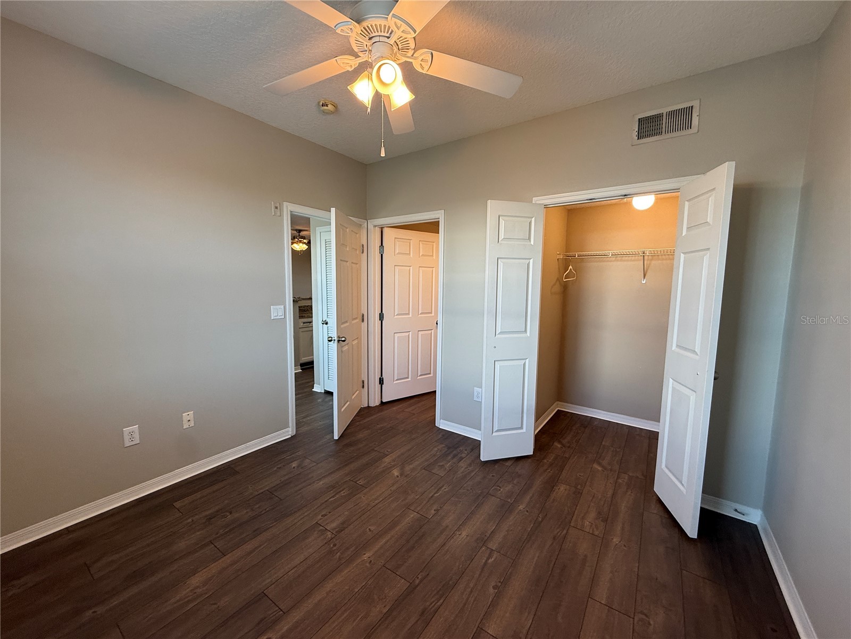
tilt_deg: -6.6
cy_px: 320
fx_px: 344
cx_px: 426
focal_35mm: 14
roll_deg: +0.3
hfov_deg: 102.1
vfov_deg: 85.7
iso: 160
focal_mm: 2.22
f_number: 2.2
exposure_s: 1/120
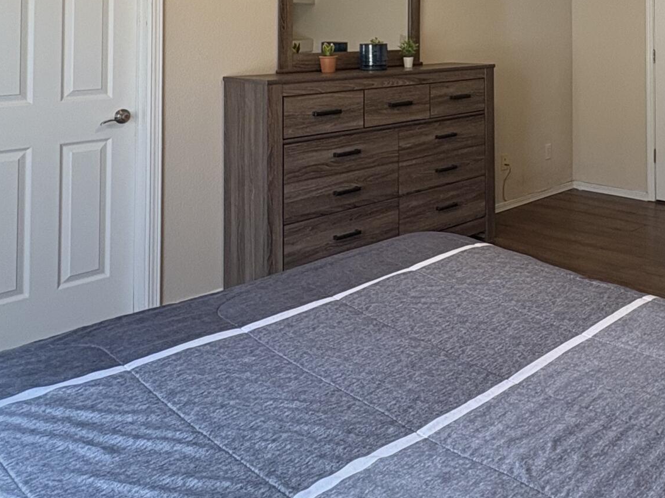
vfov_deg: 35.2
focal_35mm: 37
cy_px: 6
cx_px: 538
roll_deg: +0.9
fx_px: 711
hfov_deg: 47.2
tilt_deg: +1.7
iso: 125
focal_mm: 2.22
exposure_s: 1/60
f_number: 2.2
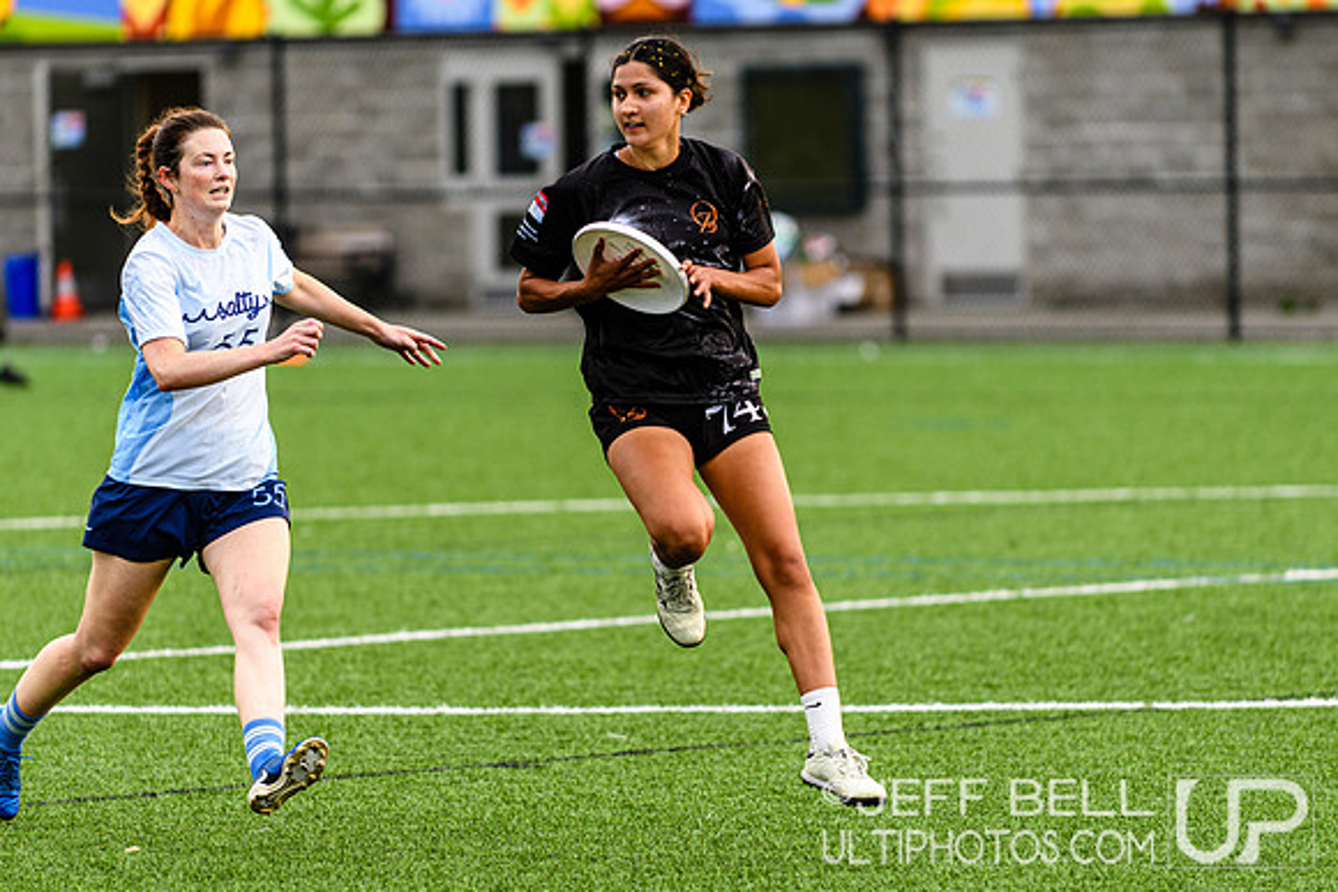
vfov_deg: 4.6
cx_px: 669
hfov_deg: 6.9
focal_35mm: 300
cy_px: 446
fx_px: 11152
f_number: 3.2
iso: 250
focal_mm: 200
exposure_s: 1/1250
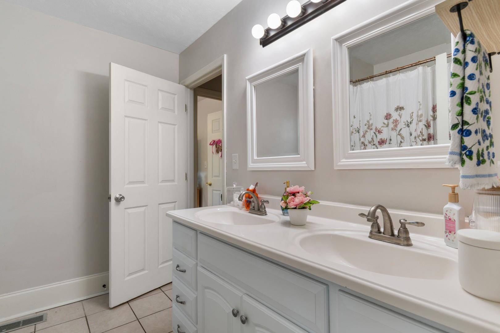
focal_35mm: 18
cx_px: 250
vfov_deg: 67.4
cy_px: 166
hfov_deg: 90.0
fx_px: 250
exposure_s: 1/20
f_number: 4.8
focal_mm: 12
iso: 100
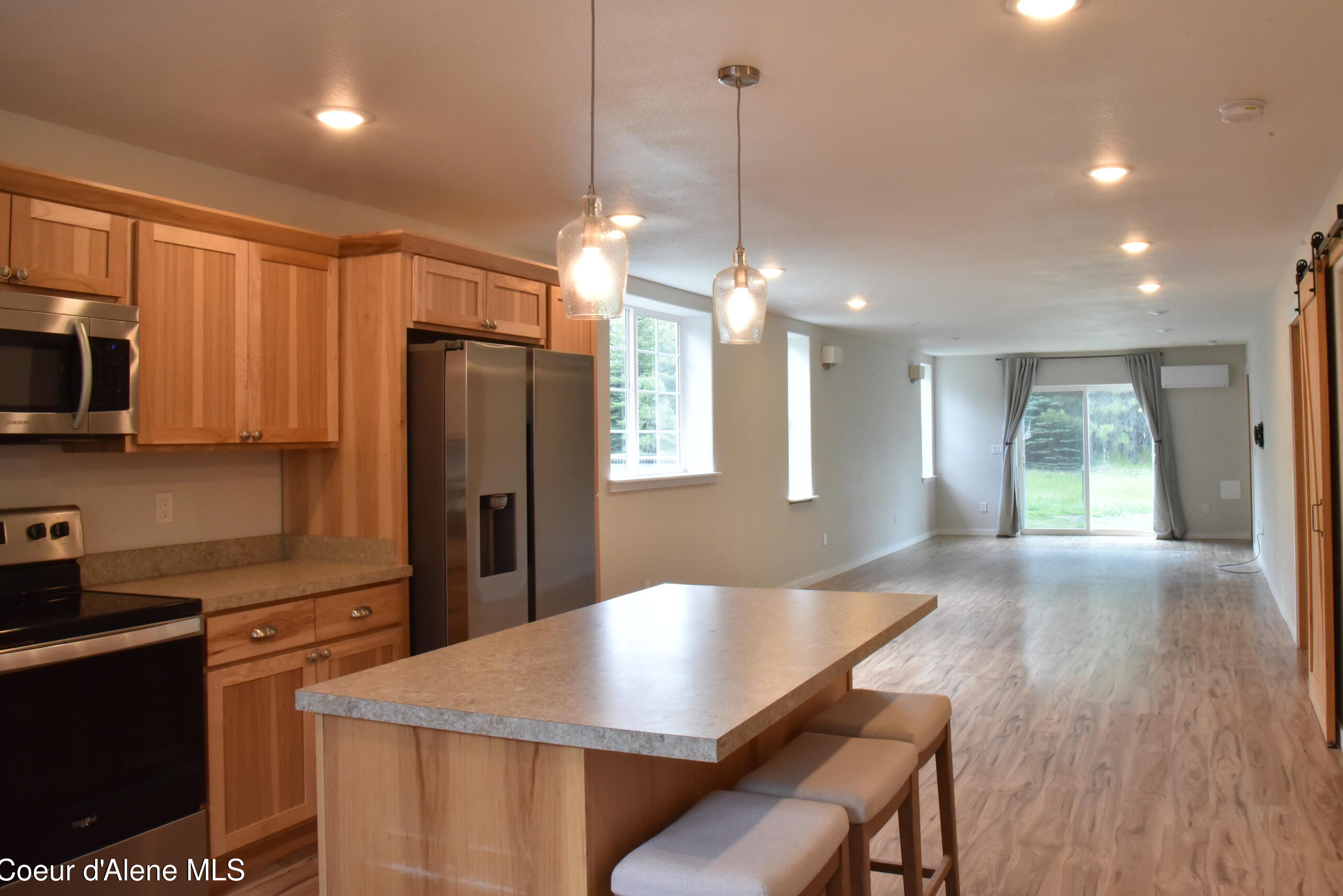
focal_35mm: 28
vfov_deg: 46.3
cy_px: 395
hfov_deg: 65.1
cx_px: 776
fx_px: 1045
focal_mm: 24
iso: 2800
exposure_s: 1/25
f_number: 22
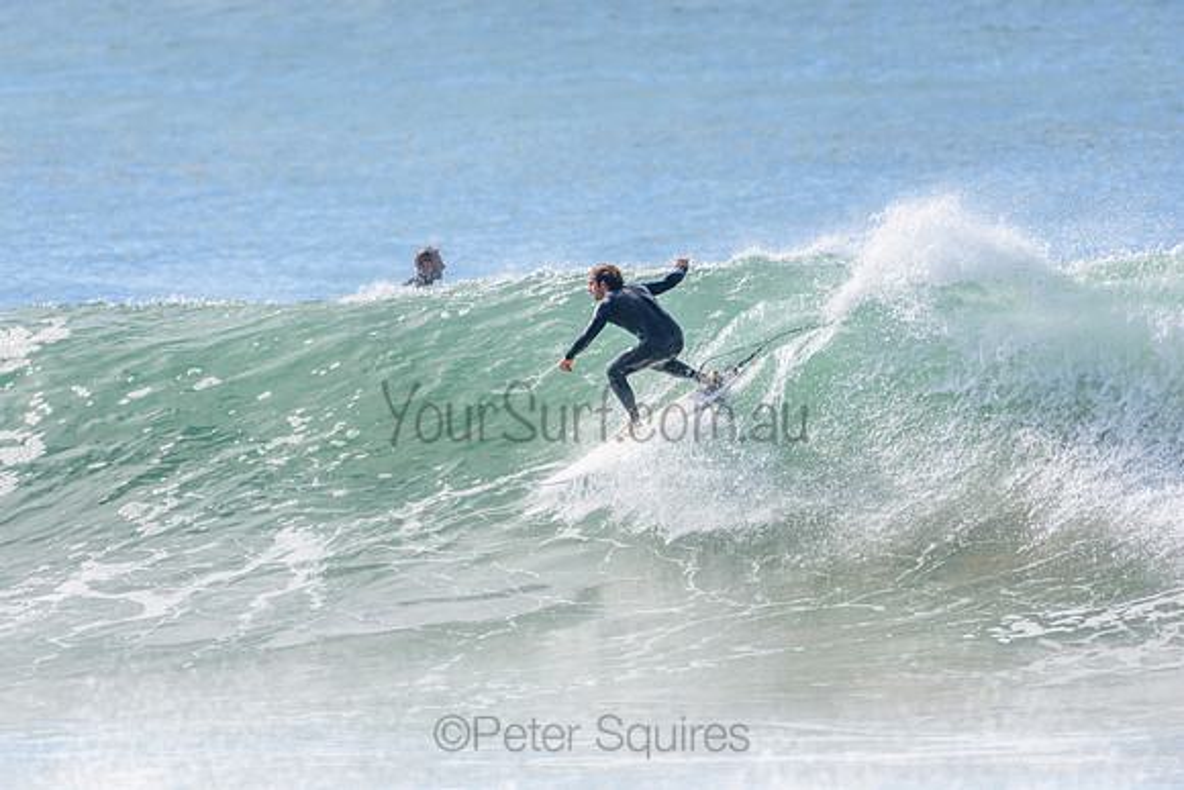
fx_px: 24671
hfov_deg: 2.7
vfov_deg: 1.8
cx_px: 592
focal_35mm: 750
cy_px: 395
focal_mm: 500
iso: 320
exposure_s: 1/2000
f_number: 5.6
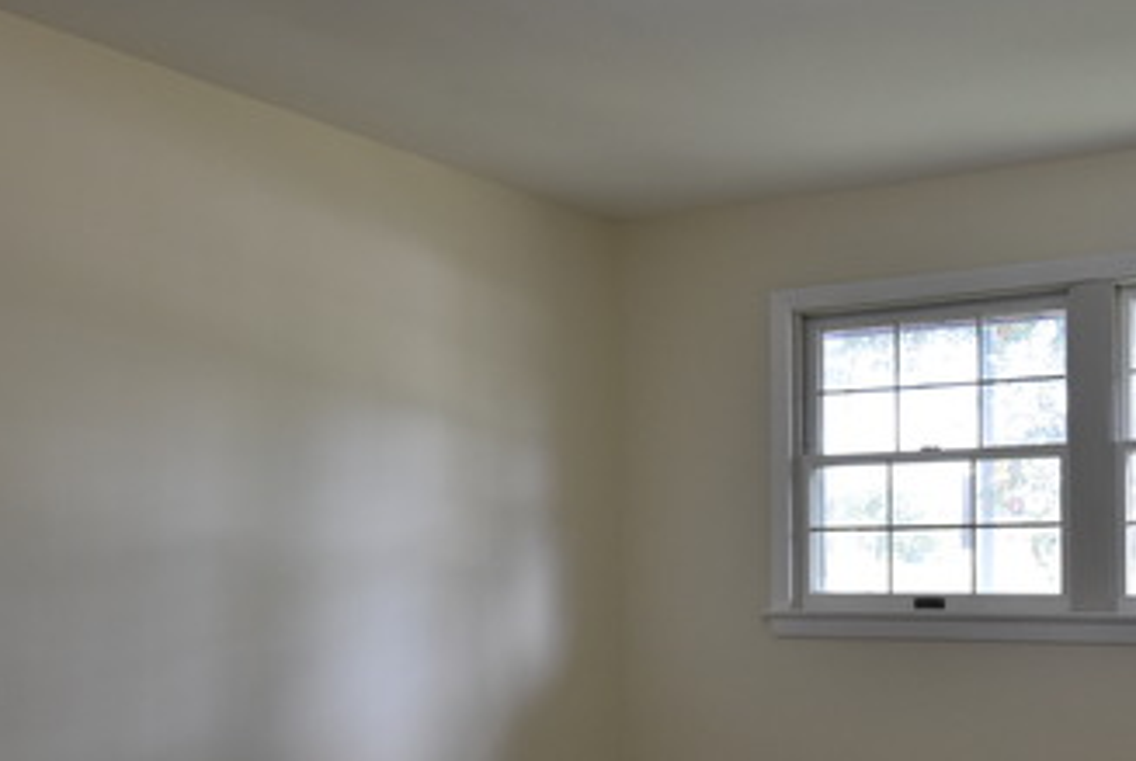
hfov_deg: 43.5
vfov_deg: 30.3
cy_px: 532
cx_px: 806
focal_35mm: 44
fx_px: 1390
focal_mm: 15
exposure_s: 1/125
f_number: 5.6
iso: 800
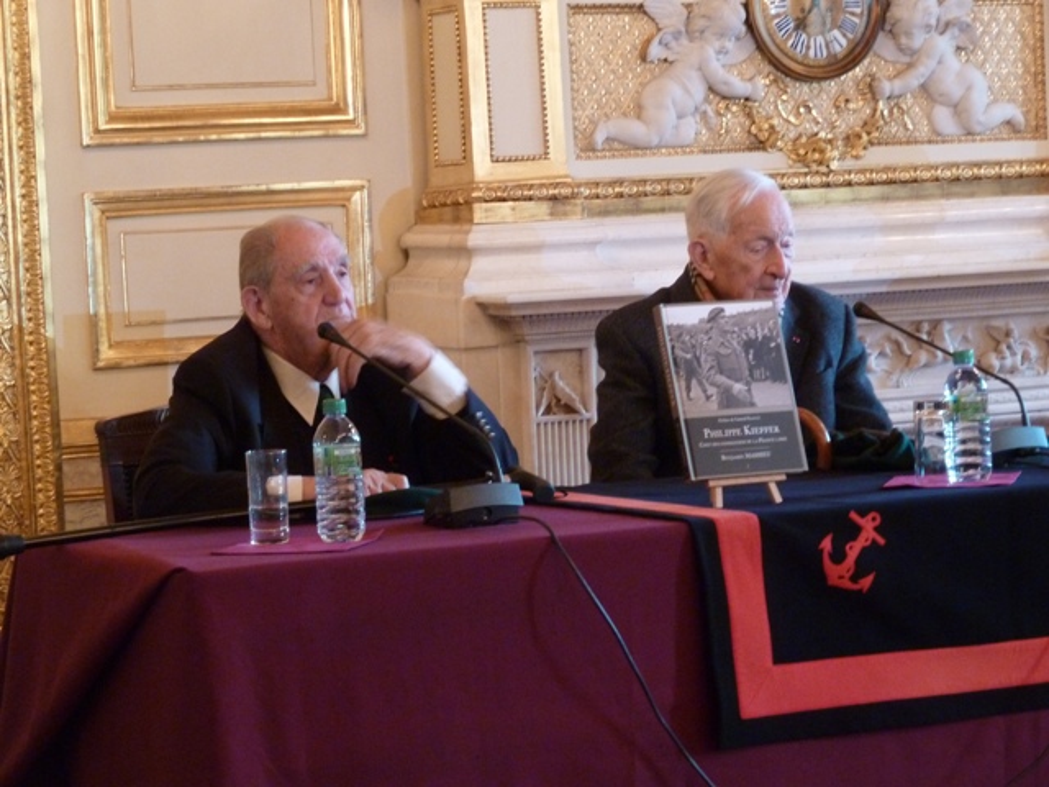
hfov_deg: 17.7
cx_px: 524
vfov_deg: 13.3
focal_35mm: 111
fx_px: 3364
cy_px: 394
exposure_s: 1/4
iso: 400
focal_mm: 18.2
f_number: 4.4
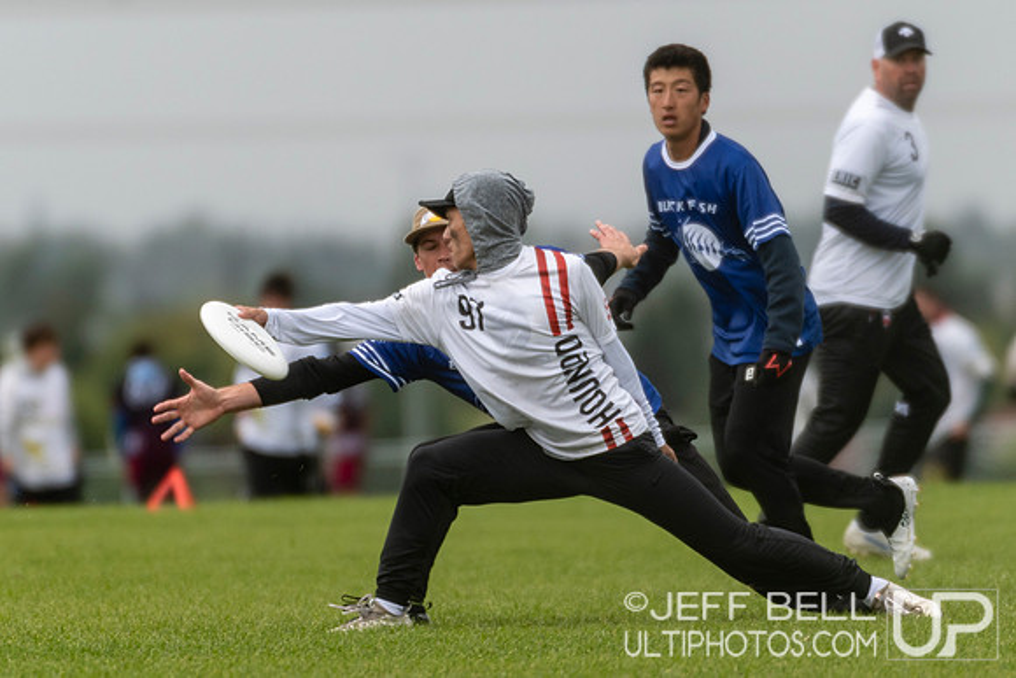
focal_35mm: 937
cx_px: 515
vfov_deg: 1.5
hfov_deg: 2.2
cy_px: 340
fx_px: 26449
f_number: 4
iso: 140
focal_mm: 400
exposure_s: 1/1000
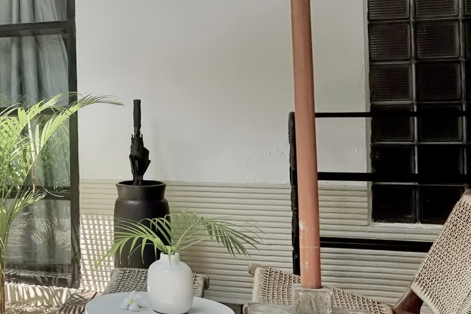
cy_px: 93
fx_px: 728
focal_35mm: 56
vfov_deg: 24.1
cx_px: -127
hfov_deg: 29.5
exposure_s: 1/1250
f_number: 4
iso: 160
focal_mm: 11
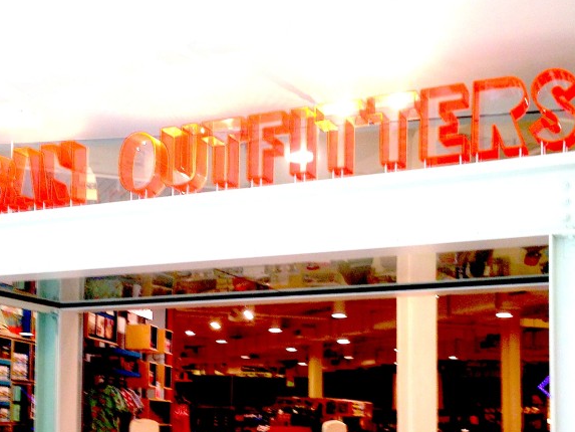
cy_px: 366
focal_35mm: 59
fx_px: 980
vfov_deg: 24.3
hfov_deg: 32.5
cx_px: 214
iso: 50
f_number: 2.4
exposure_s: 1/30
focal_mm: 4.13
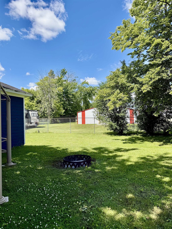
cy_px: 114
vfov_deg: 71.6
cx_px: 86
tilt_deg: +1.3
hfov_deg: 56.8
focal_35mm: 24
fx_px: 159
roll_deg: +0.7
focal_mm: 6.76
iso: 80
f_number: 1.78
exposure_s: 1/2703
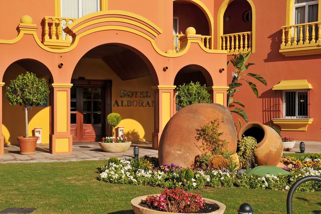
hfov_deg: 31.9
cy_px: 107
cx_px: 160
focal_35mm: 63
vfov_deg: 21.6
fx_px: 562
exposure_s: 1/250
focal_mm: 42
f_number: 18
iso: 200
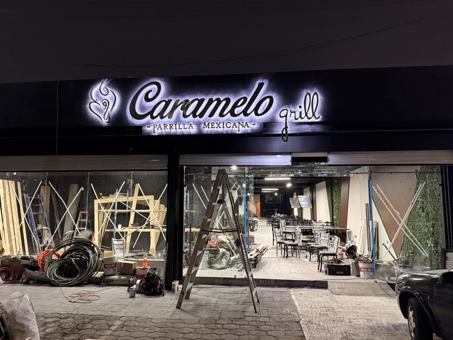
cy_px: 165
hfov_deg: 65.2
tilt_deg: +6.8
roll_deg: -0.7
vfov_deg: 51.3
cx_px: 210
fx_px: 353
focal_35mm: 27
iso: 1000
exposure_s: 1/40
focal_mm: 6.76
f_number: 1.78
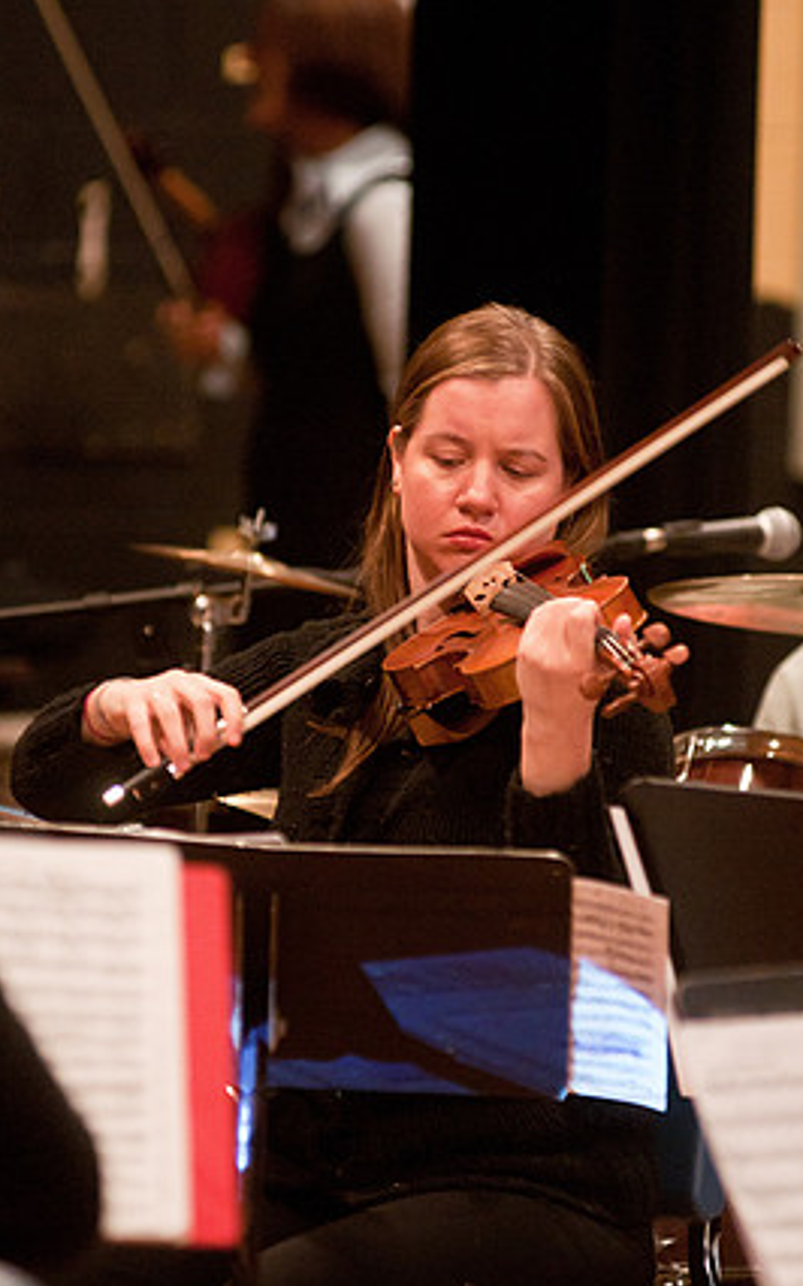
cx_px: 442
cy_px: 625
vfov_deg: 6.5
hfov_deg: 4.1
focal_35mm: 323
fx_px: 11317
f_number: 3.2
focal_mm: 200
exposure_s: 1/50
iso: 1600
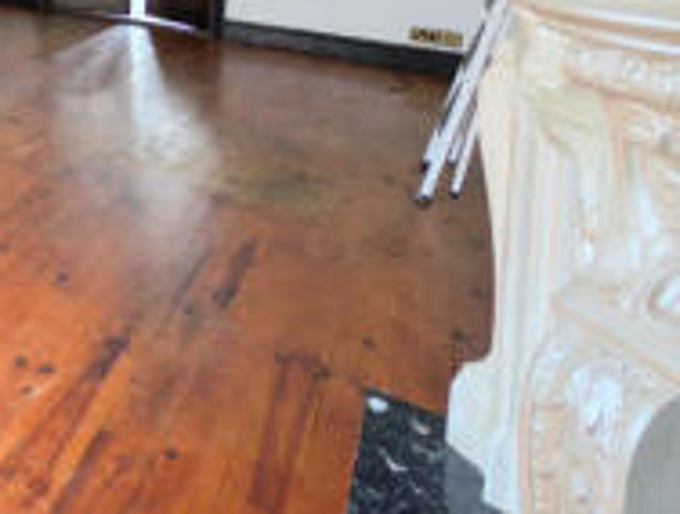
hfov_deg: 34.6
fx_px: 729
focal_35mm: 37
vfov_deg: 32.0
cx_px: -210
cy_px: -110
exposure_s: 1/36.2
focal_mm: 2.23
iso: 71
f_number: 1.95
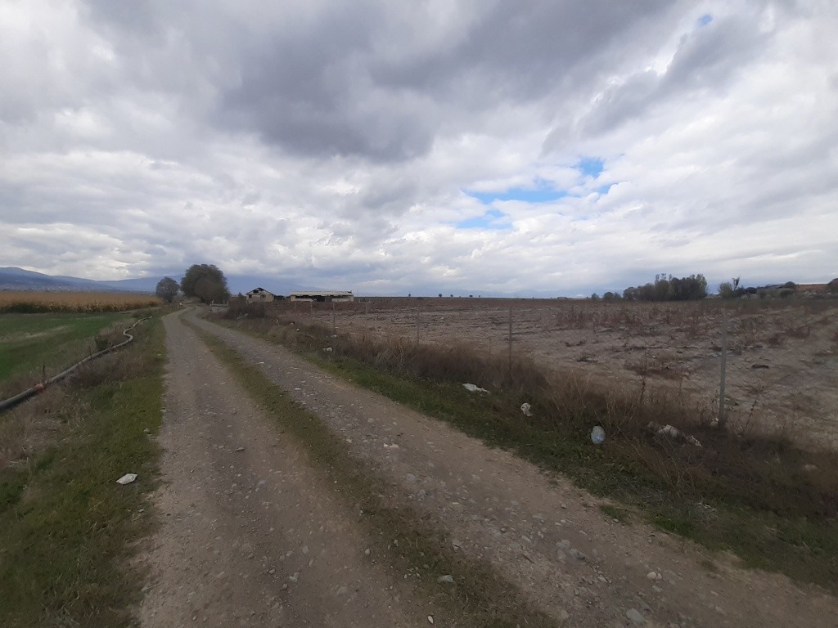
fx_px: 315
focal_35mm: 13
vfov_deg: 89.9
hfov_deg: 106.2
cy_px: 314
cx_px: 419
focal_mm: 1.13
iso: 40
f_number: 2.2
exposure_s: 1/1038
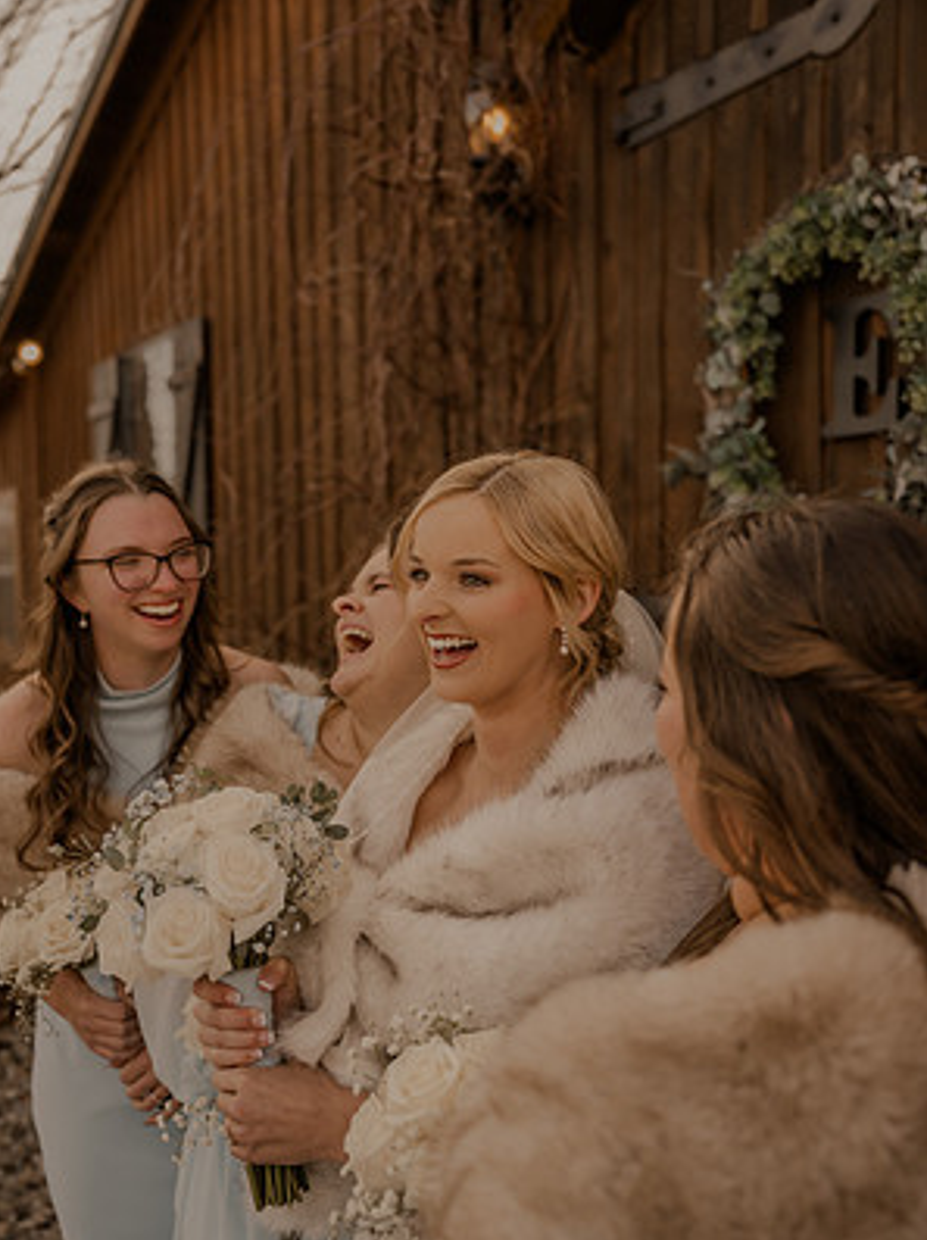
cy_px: 650
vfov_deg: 51.4
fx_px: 1287
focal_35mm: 36
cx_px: 462
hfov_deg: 39.6
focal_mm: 33
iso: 125
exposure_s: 1/400
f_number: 2.8
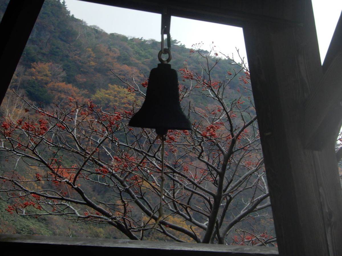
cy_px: 128
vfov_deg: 7.4
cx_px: 171
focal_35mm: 200
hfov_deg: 9.9
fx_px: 1976
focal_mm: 35.7
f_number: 5.6
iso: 140
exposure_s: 1/60
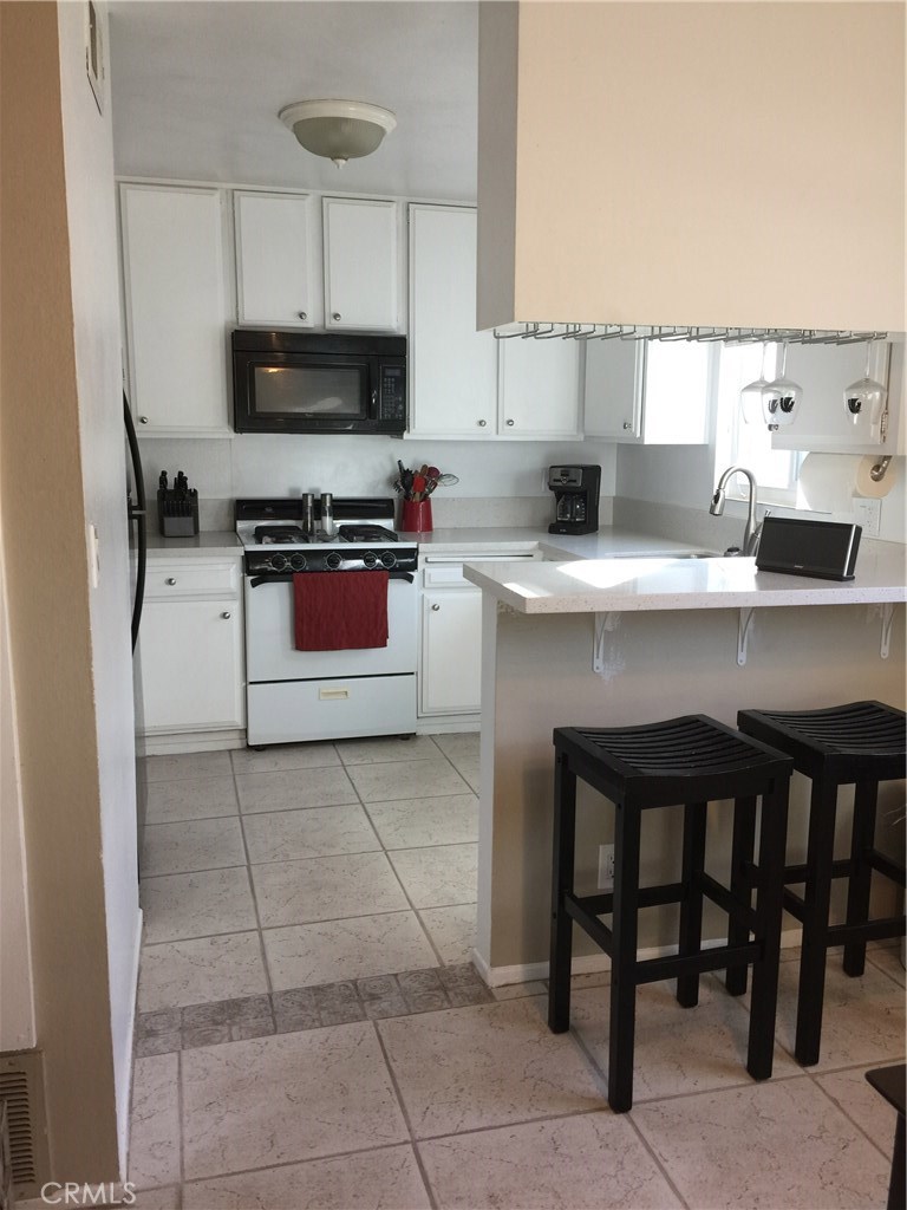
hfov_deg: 48.2
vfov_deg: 61.7
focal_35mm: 29
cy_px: 605
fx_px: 1013
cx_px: 454
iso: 32
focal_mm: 4.15
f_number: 2.2
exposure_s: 1/30
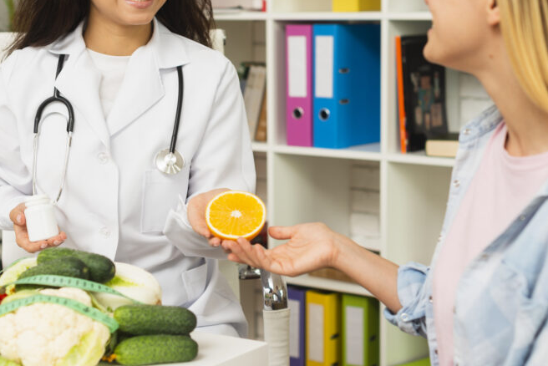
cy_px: 157
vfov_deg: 17.5
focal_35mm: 78
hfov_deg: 25.9
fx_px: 1188
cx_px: 226
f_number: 3.2
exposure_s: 1/160
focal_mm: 50
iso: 125
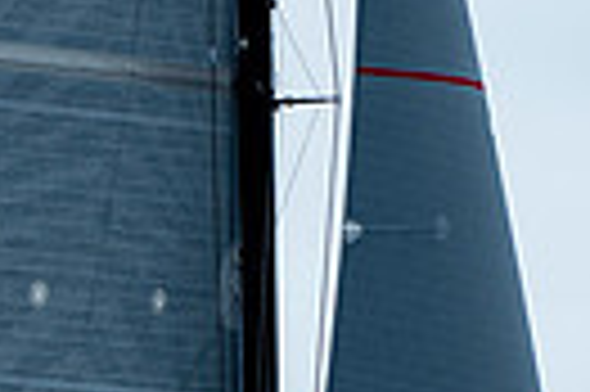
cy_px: 644
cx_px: -50
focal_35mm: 1091
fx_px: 17858
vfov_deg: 1.3
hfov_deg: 1.9
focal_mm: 240
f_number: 5
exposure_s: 1/1000
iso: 500
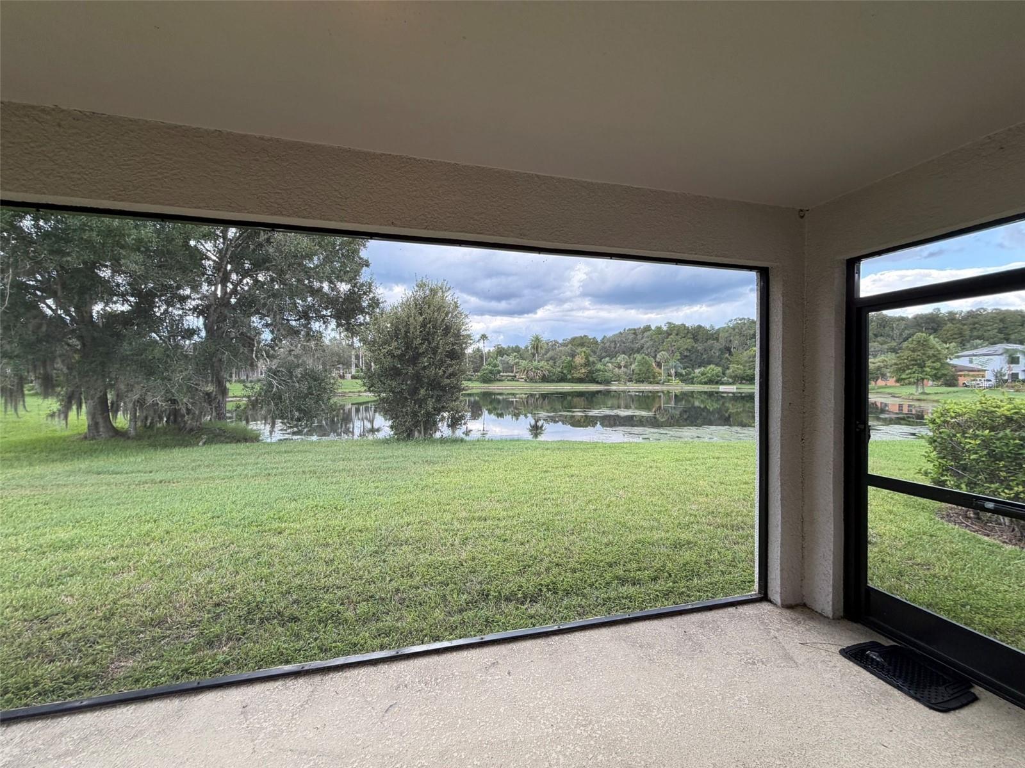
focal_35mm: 14
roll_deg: -0.1
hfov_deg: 102.1
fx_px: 415
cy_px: 384
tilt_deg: -1.0
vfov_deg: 85.7
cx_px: 512
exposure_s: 1/121
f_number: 2.2
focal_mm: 2.22
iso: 50
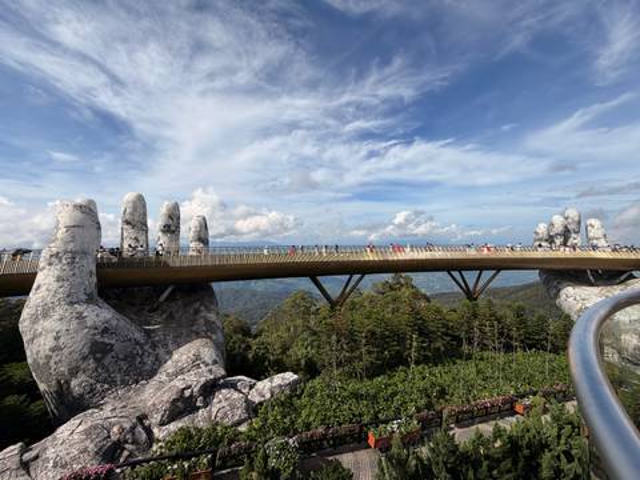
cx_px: 320
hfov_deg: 102.1
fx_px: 259
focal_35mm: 14
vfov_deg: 85.7
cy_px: 240
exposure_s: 1/1368
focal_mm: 2.22
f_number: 2.2
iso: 20
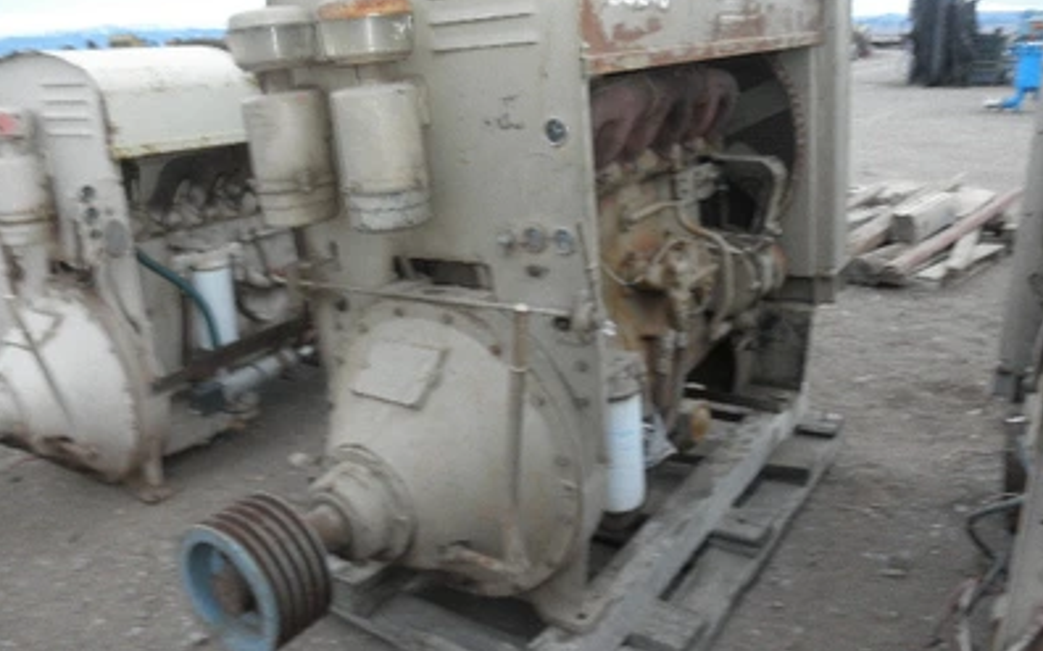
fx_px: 852
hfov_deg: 62.9
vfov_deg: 41.7
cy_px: 293
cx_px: 519
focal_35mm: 30
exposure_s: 1/30
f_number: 3
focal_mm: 5
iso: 200
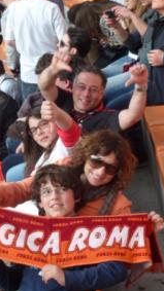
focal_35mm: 79
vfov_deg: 26.9
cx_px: 92
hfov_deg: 15.3
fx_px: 611
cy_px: 136
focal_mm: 7.4
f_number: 3.9
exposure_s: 1/80
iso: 100
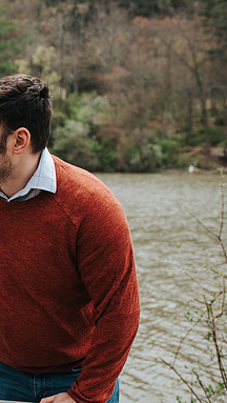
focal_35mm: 63
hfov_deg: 17.4
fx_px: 673
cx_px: -102
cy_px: 213
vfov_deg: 33.3
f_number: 3.2
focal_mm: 35
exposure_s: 1/400
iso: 100
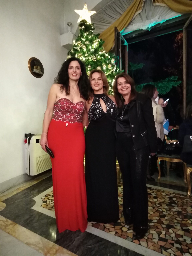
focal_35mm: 26
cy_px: 128
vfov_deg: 67.3
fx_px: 192
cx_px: 96
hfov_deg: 53.1
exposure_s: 1/12.5
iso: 2007
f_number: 2.2
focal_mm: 3.46
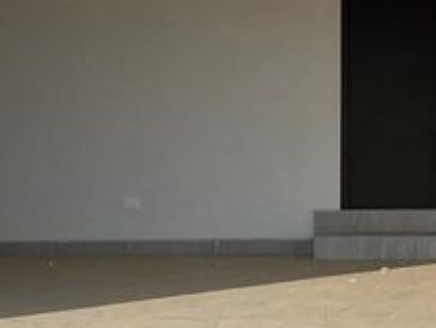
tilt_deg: +9.7
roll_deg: +0.0
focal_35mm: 149
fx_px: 1878
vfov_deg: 9.5
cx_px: 369
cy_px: -242
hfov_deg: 13.2
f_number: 1.8
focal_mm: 4.25
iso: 32
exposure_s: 1/3401
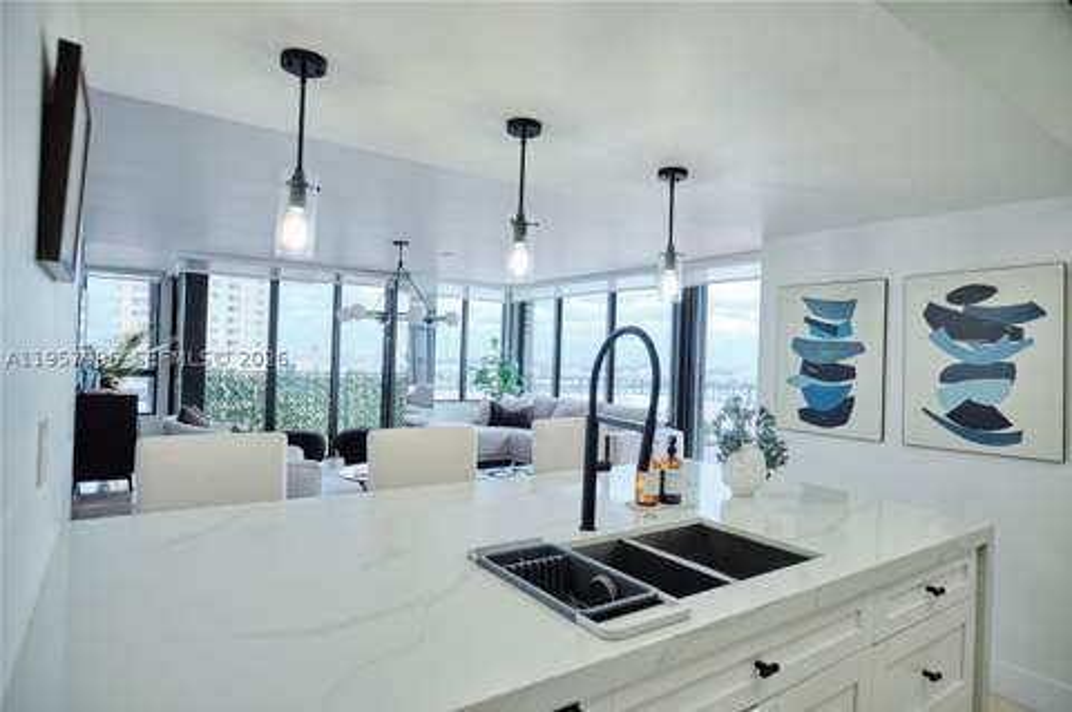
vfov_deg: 61.8
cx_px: 536
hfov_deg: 84.0
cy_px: 356
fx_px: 595
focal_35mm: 20
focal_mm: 13
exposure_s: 1/500
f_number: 2
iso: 1600
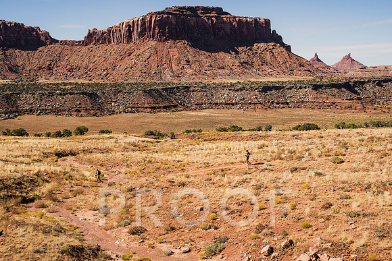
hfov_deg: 36.2
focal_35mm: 55
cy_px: 130
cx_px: 196
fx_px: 599
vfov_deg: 24.6
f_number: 7.1
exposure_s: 1/640
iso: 160
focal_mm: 55
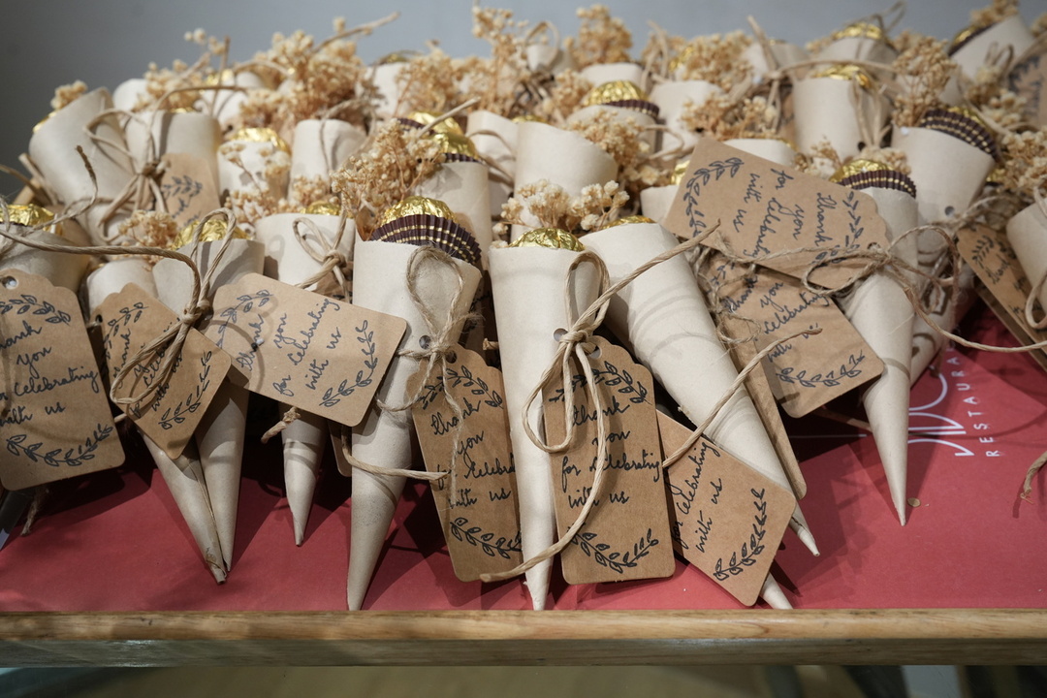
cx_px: 524
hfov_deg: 47.4
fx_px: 1192
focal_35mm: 41
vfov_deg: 32.6
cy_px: 349
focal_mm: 41
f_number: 6.3
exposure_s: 1/200
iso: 2000
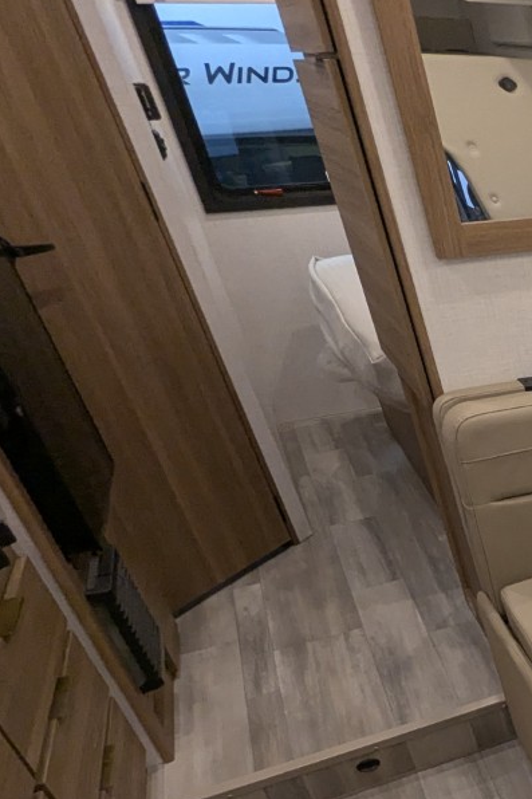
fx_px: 865
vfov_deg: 46.2
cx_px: 868
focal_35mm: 39
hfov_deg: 23.9
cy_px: 672
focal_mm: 2.35
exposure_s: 1/106
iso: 284
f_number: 2.2
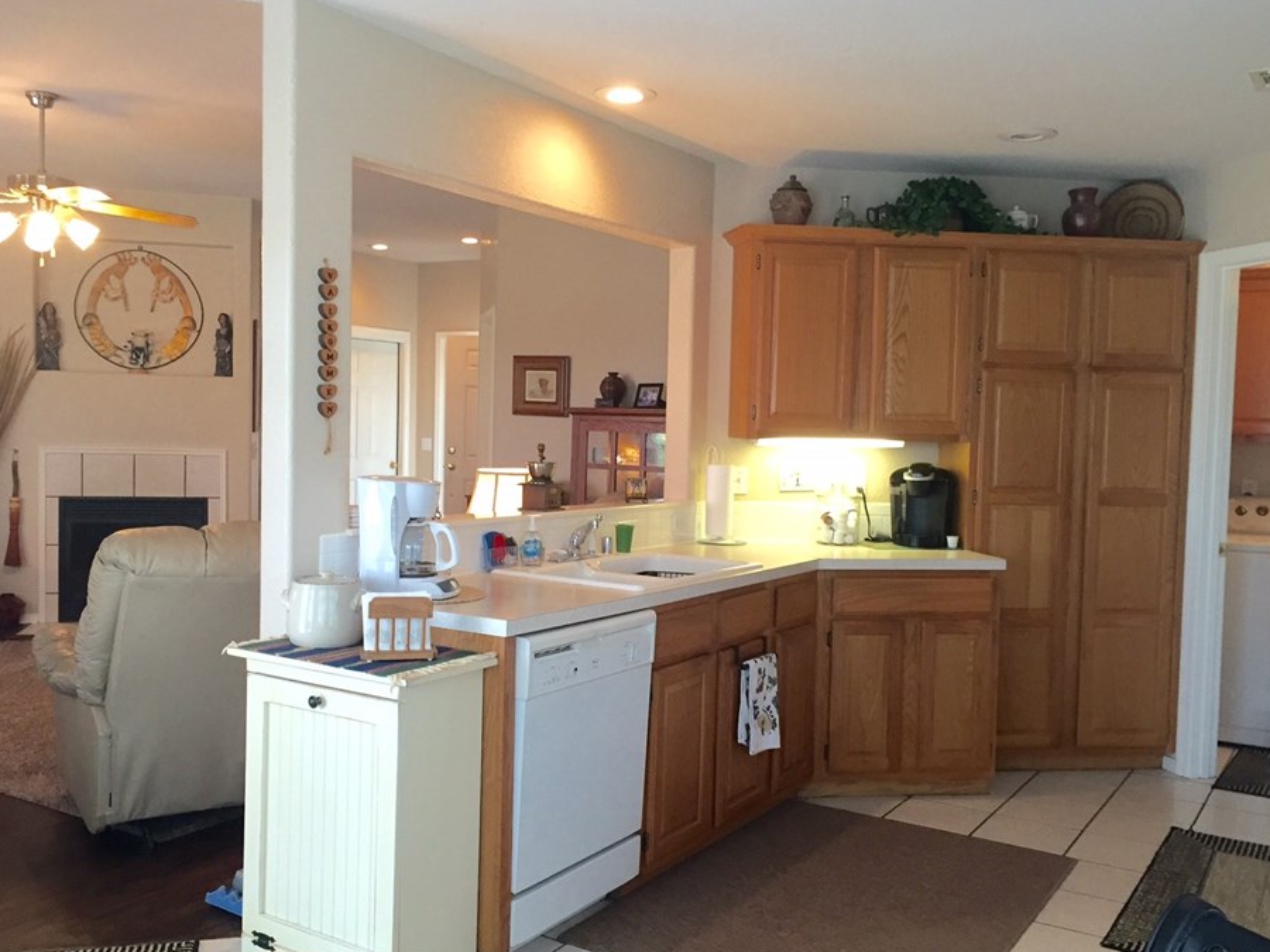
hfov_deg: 55.3
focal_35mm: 33
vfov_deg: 42.9
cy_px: 472
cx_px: 601
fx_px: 1211
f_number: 2.2
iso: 100
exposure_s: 1/30
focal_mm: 4.15
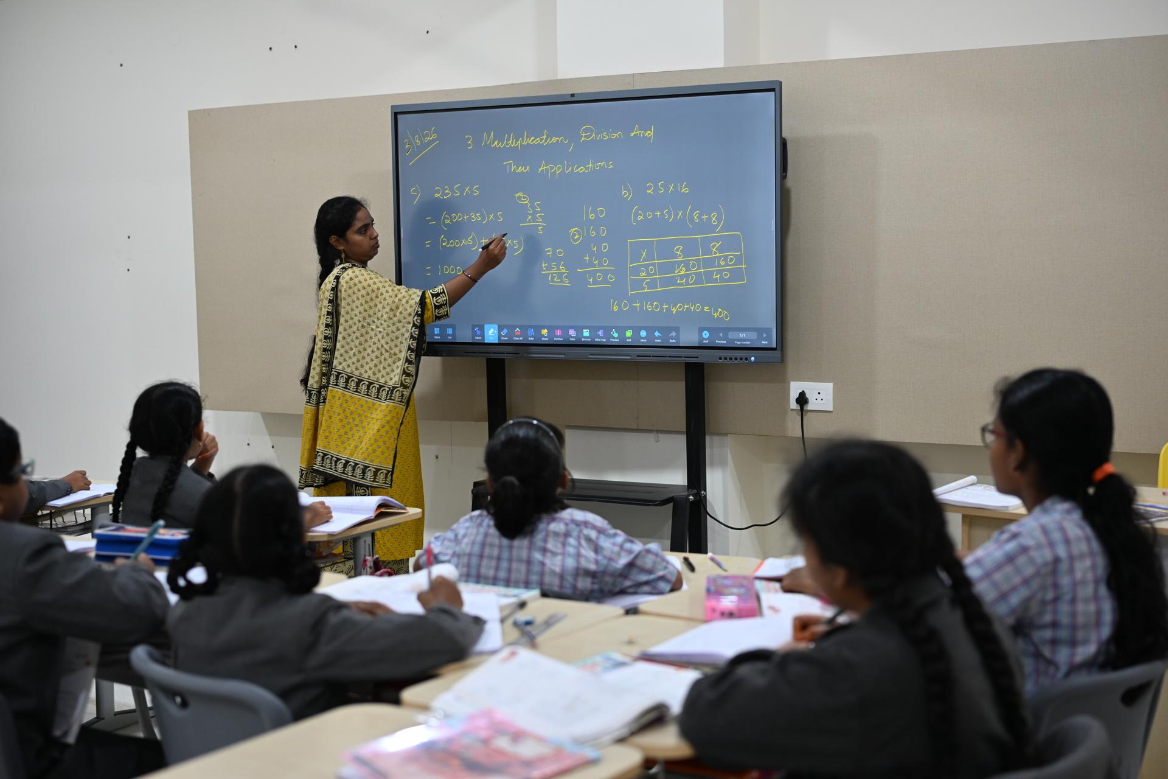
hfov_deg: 39.6
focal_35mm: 50
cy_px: 390
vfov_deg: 27.0
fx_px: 1622
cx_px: 584
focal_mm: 50
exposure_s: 1/125
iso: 900
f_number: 2.8
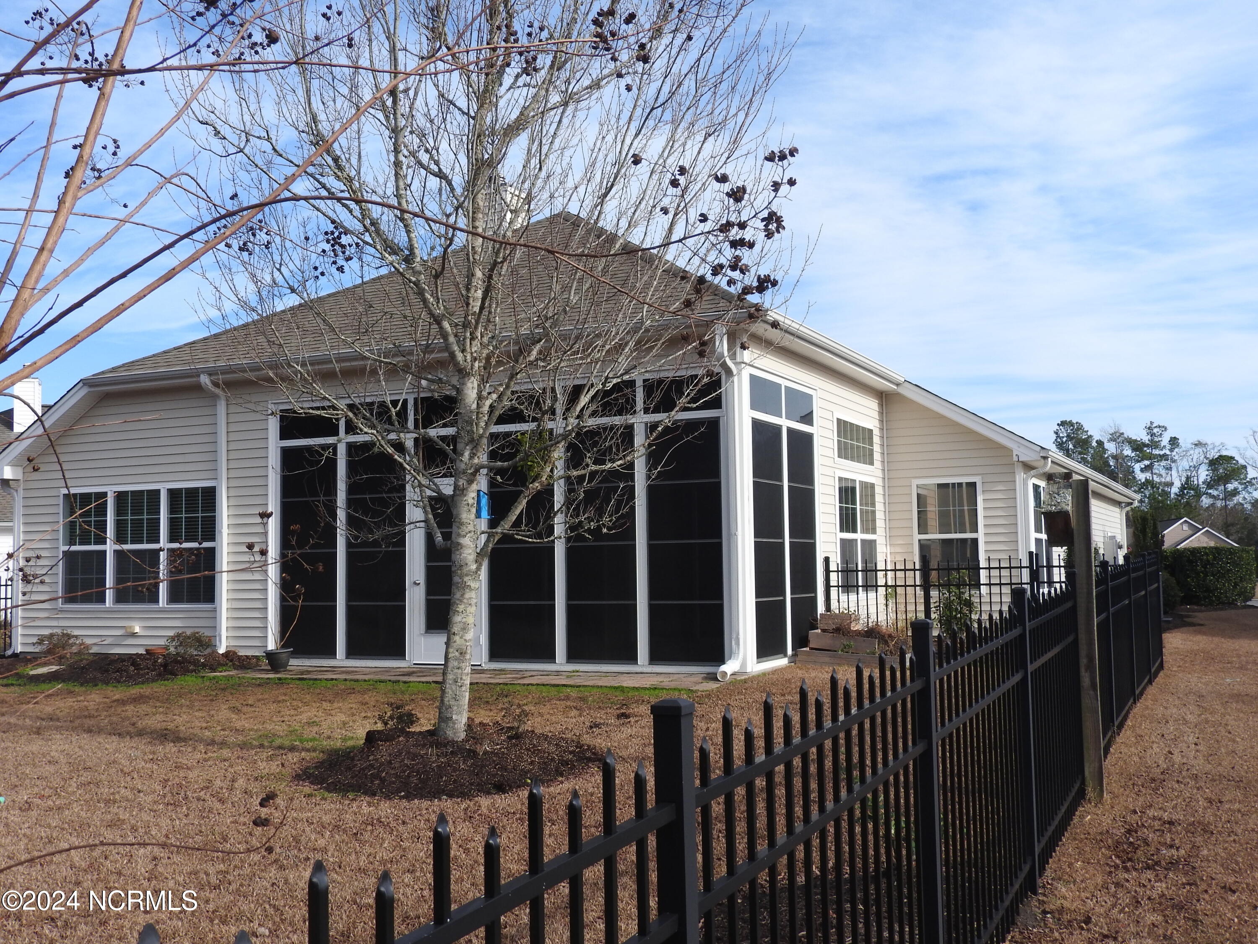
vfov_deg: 40.7
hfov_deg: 52.6
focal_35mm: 35
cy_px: 472
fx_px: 1272
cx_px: 629
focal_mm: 6.3
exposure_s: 1/800
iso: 100
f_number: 3.8
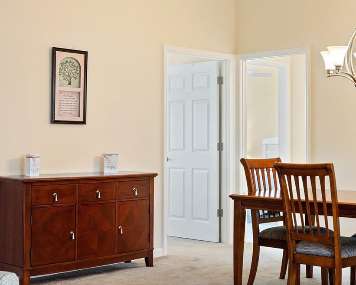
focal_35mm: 64
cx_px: 251
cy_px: 139
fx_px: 674
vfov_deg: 23.9
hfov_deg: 29.3
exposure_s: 1/25
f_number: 5.6
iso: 800
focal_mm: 35
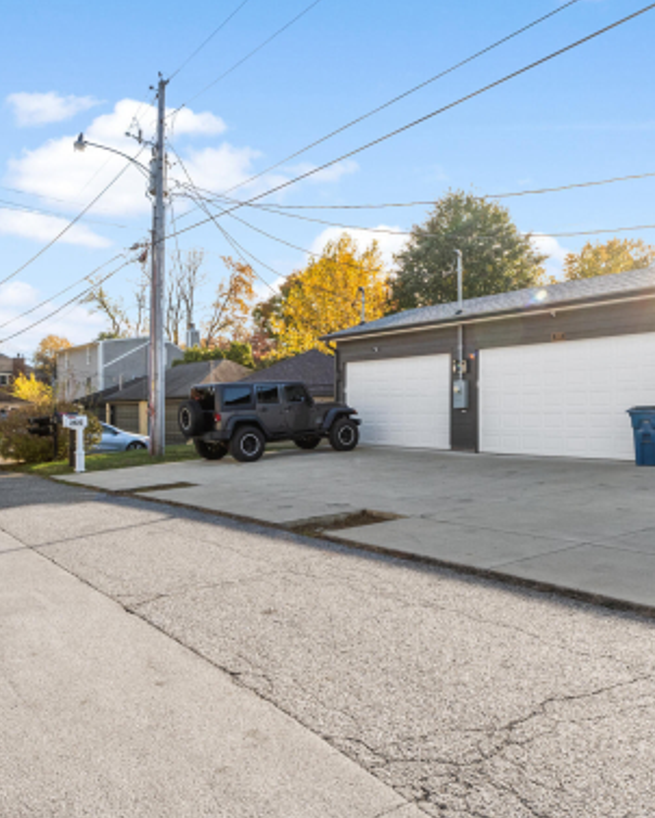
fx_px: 712
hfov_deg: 49.1
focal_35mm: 29
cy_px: 417
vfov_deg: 59.7
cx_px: 393
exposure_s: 1/800
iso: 400
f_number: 9
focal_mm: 10.5
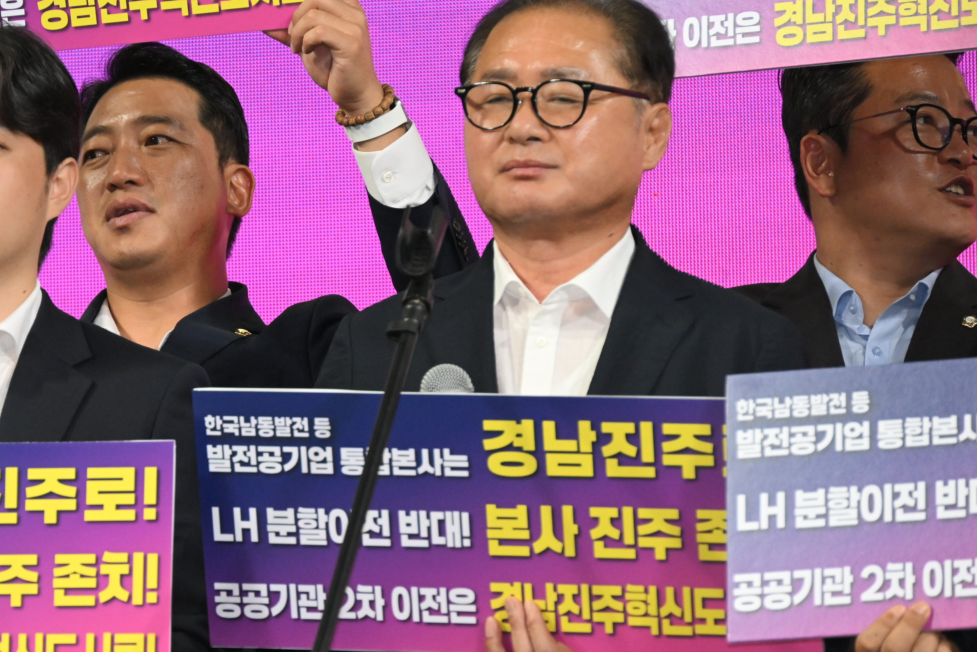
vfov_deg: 4.8
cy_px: 386
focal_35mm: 285
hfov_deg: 7.2
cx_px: 194
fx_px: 7735
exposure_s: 1/250
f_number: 6.3
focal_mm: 170
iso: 3200
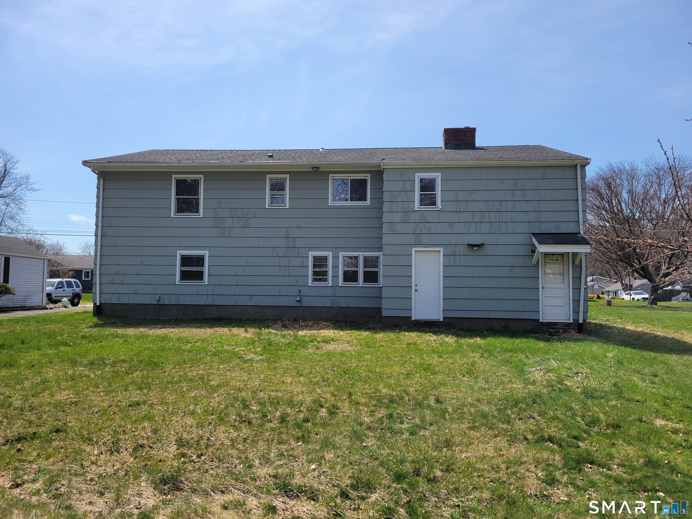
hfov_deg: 67.3
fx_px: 520
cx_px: 346
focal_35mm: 26
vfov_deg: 53.1
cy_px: 260
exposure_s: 1/2289
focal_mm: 5.4
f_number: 1.8
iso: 40
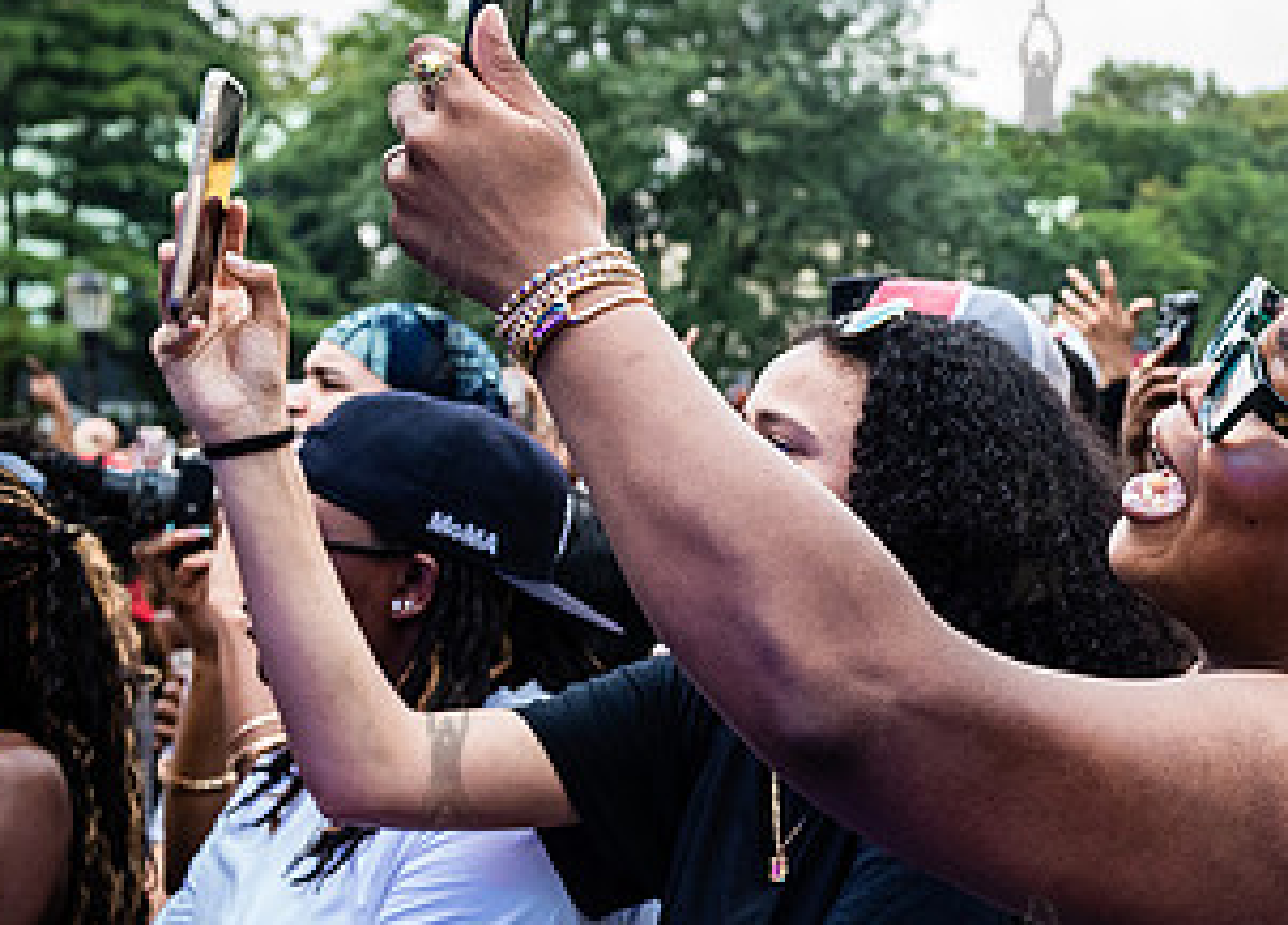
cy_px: 474
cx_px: 1270
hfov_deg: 24.9
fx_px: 2786
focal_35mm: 76
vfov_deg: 18.9
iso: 2000
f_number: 4
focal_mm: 34
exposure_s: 1/640
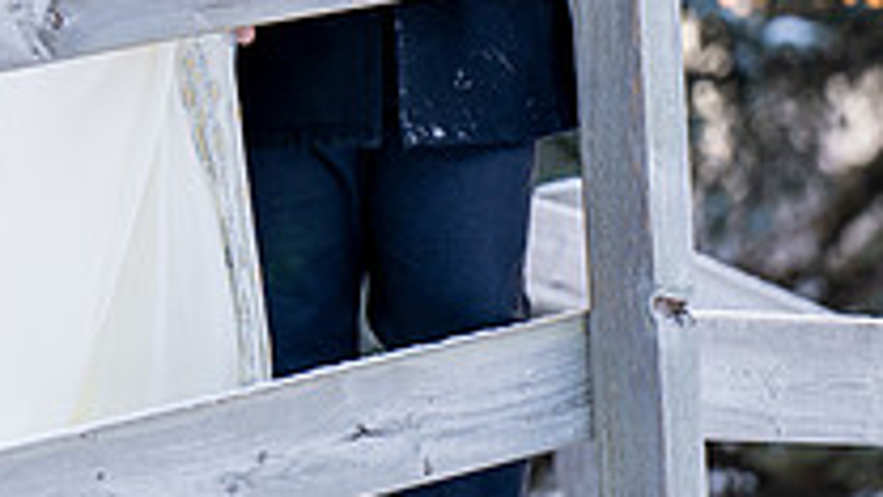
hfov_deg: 4.4
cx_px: 89
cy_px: -206
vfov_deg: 2.5
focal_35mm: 488
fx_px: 11426
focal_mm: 167
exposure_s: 1/160
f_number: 2.8
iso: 100
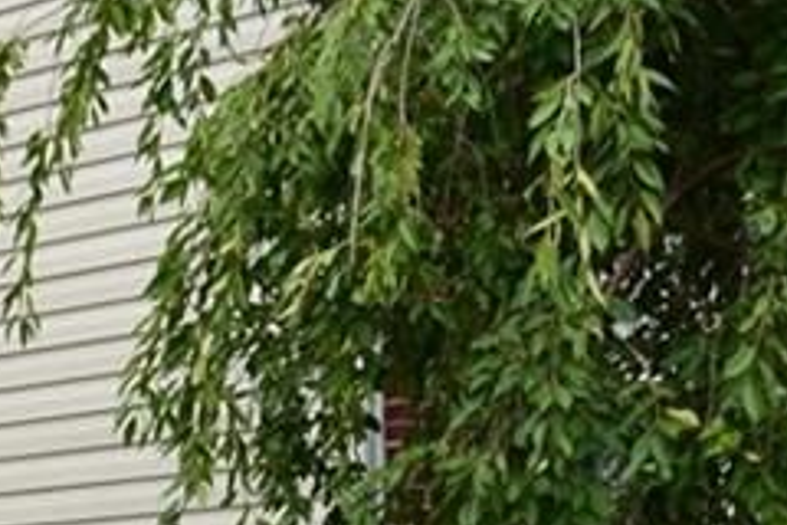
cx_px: -787
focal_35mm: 128
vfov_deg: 10.5
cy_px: 686
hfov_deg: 13.6
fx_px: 2798
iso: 200
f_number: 7.1
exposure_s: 1/200
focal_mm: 20
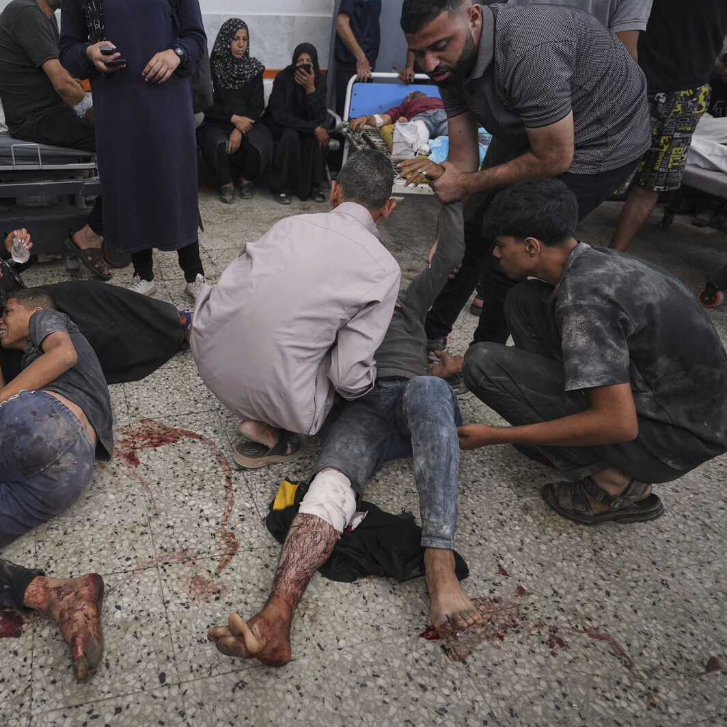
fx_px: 547
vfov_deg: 67.3
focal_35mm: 23
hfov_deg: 64.1
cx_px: 202
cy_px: 363
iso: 500
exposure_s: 1/200
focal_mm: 18
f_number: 2.8
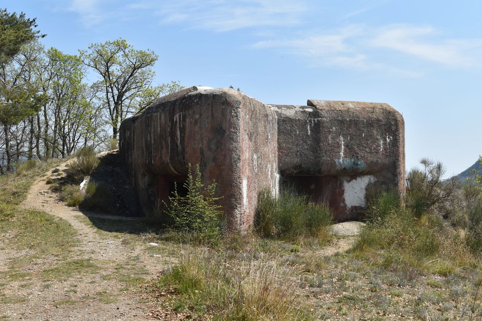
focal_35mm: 48
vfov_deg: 28.1
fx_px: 643
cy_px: 160
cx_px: 241
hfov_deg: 41.1
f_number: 10
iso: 200
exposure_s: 1/400
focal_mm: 32
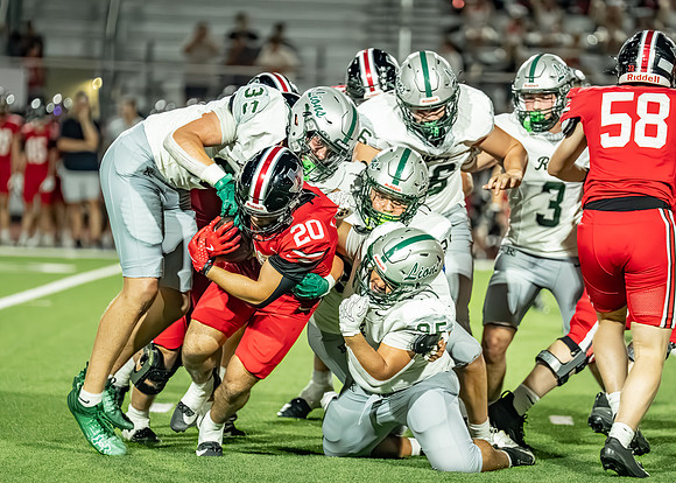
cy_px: 271
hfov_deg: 8.5
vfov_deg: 6.1
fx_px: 4549
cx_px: 353
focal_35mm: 237
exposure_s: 1/1250
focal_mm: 178
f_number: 2.8
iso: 6400
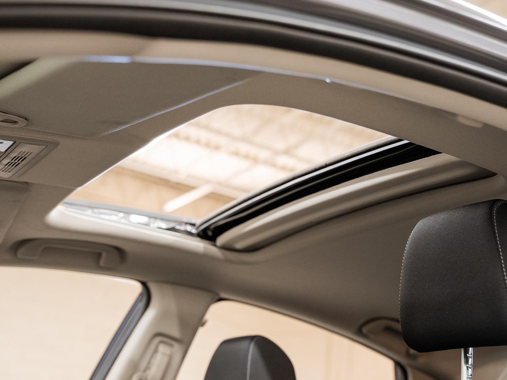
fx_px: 822
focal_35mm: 56
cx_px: 287
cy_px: 215
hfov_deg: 34.2
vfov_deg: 26.0
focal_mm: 42
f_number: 3.5
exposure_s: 1/40
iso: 1000
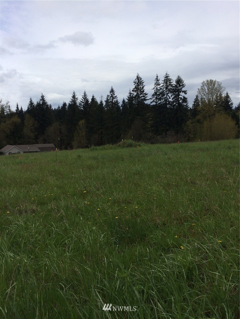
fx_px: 268
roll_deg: +1.9
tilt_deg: -7.9
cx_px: 120
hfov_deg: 48.2
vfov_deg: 61.7
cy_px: 160
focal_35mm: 29
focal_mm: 4.15
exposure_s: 1/2740
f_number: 2.2
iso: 32
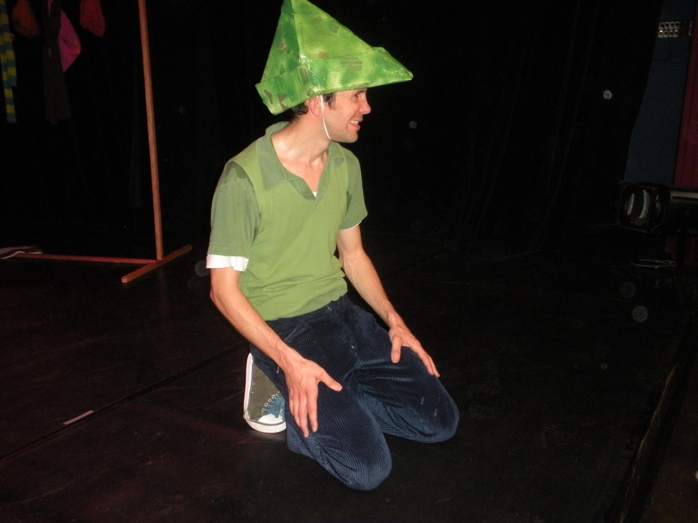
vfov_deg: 40.7
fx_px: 706
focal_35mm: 35
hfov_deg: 52.6
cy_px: 262
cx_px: 349
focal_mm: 6.3
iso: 400
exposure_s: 1/60
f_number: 3.5
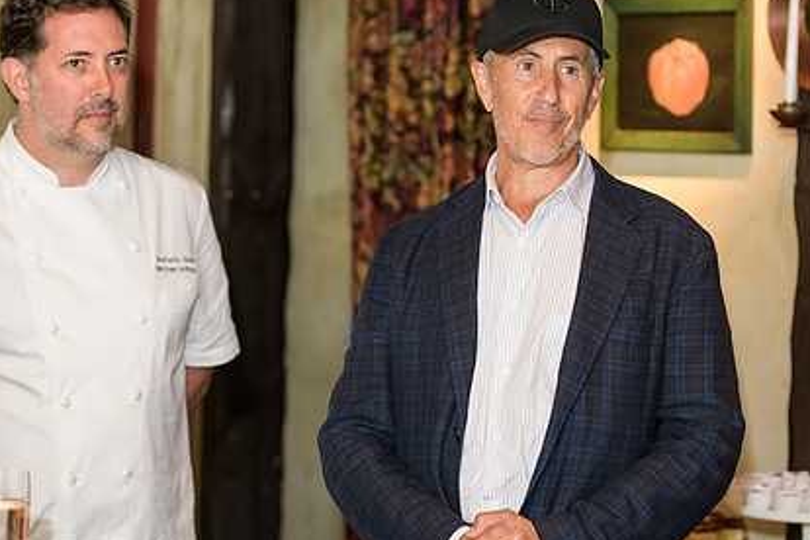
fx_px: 2677
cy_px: 240
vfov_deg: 11.5
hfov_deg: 17.2
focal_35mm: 119
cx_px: 518
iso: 1250
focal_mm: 85
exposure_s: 1/125
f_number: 3.2
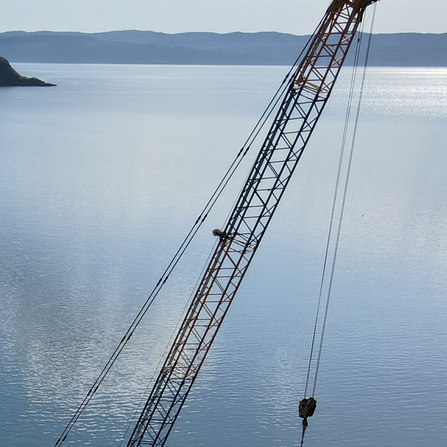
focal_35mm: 74
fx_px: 1081
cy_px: 551
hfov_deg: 21.8
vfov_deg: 21.5
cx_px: -80
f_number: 2.8
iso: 100
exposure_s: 1/1500
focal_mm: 4.5
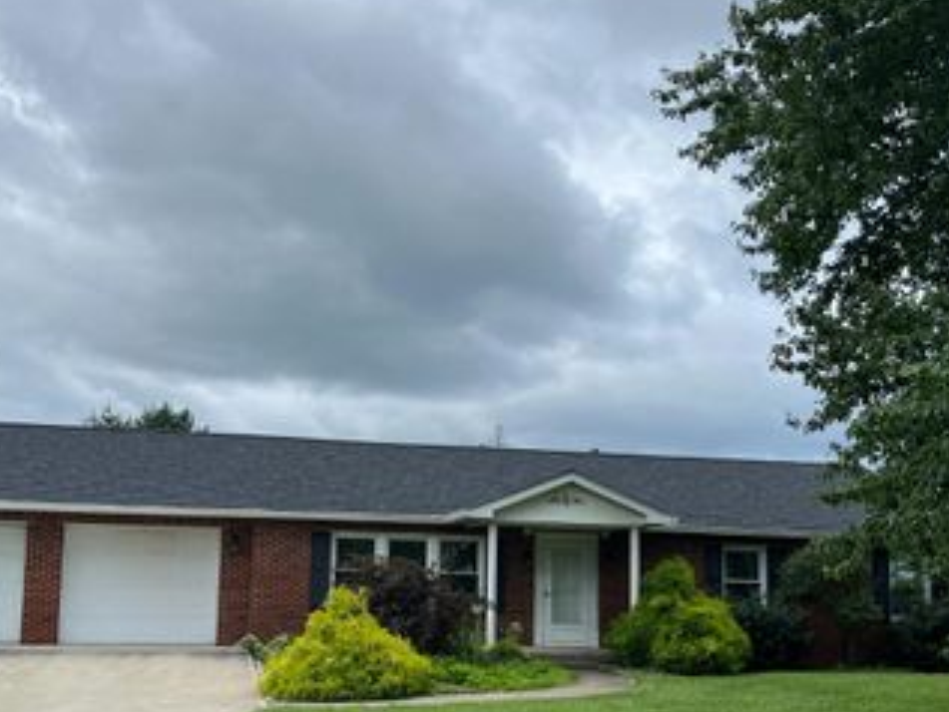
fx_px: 1124
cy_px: 471
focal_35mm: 41
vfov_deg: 34.8
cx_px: 437
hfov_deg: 45.7
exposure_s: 1/4115
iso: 50
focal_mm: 5.7
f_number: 1.5
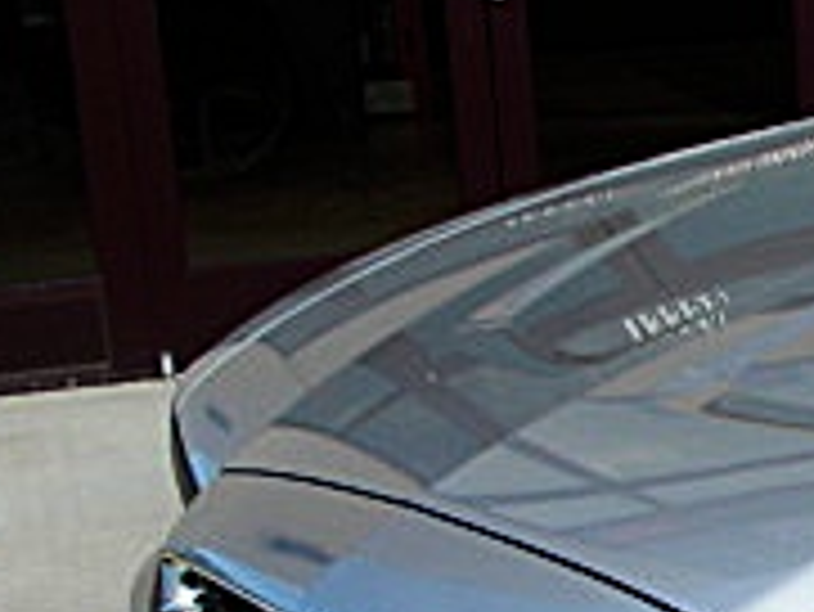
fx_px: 2988
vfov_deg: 11.6
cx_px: 1376
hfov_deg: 14.1
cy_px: 603
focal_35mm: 127
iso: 50
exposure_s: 1/80
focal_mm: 6.3
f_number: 2.8
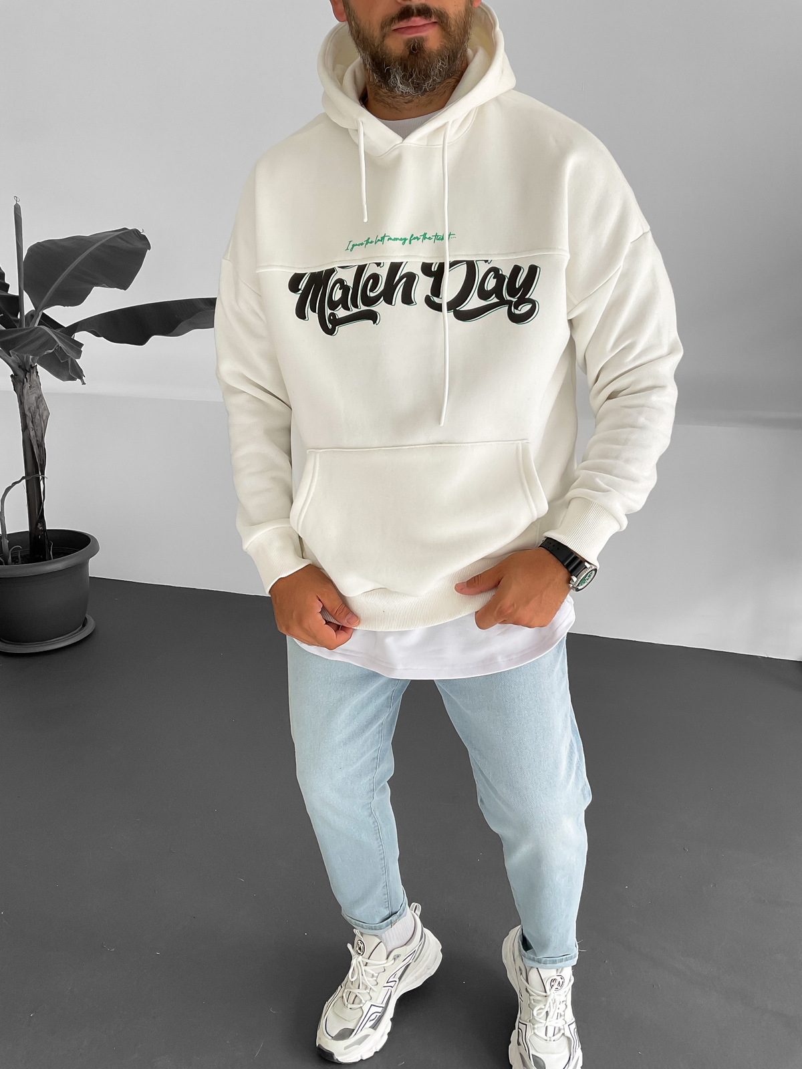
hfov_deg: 48.2
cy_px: 534
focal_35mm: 29
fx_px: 896
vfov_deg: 61.7
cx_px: 401
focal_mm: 3
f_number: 1.8
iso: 32
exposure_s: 1/120
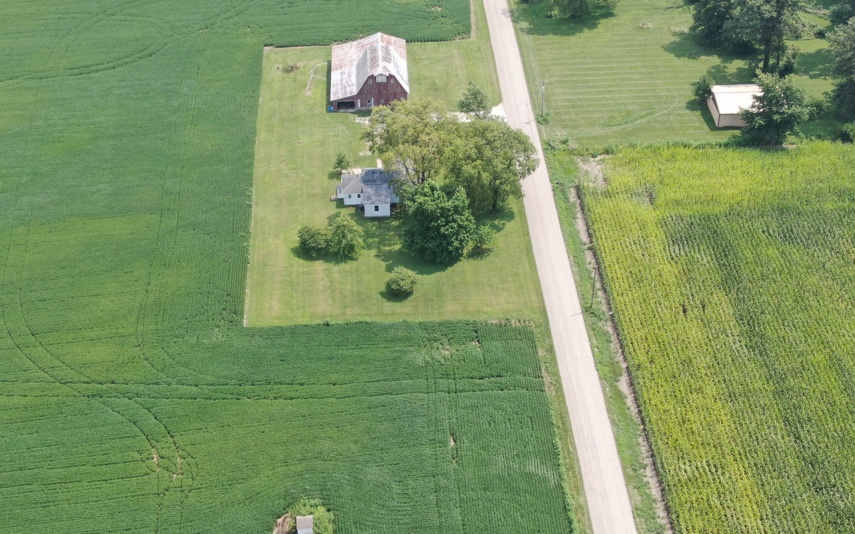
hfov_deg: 39.6
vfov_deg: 25.3
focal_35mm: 51
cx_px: 427
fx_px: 1188
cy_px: 255
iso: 100
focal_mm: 8.6
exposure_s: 1/320
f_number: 3.8
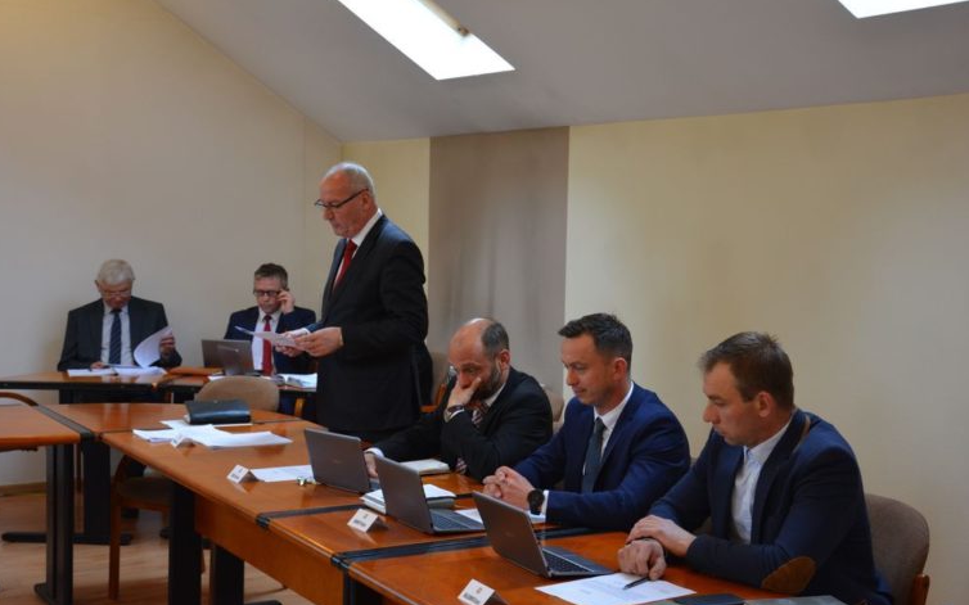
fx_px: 1440
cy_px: 321
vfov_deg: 23.7
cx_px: 481
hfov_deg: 37.2
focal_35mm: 55
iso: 800
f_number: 4.5
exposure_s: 1/40
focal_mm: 35
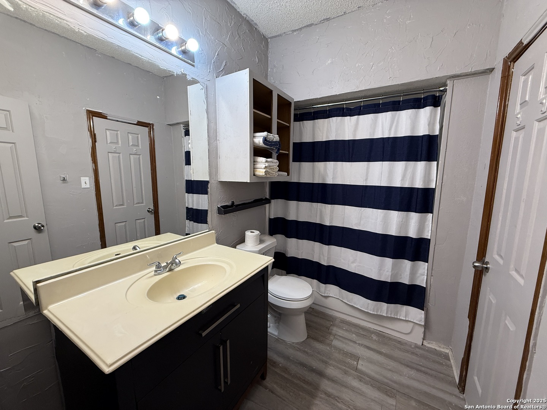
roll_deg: -0.2
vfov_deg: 85.7
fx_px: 221
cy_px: 205
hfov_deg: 102.1
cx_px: 274
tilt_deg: -7.0
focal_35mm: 14
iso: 200
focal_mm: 2.22
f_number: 2.2
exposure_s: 1/120
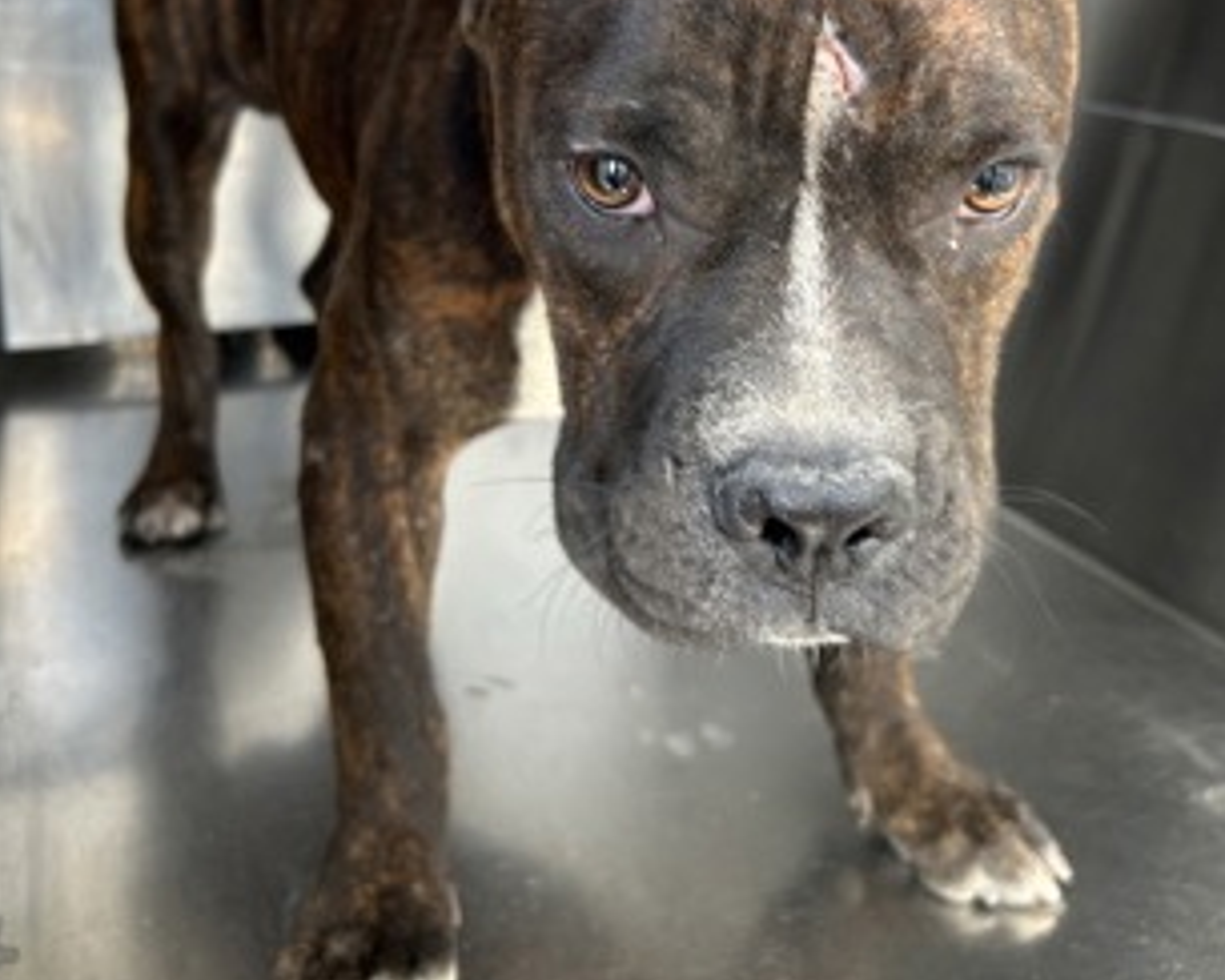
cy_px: 313
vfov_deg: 41.6
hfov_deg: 51.5
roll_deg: -2.5
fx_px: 1269
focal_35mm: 35
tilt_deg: -14.2
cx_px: 621
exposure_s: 1/121
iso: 50
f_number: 1.5
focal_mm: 5.7
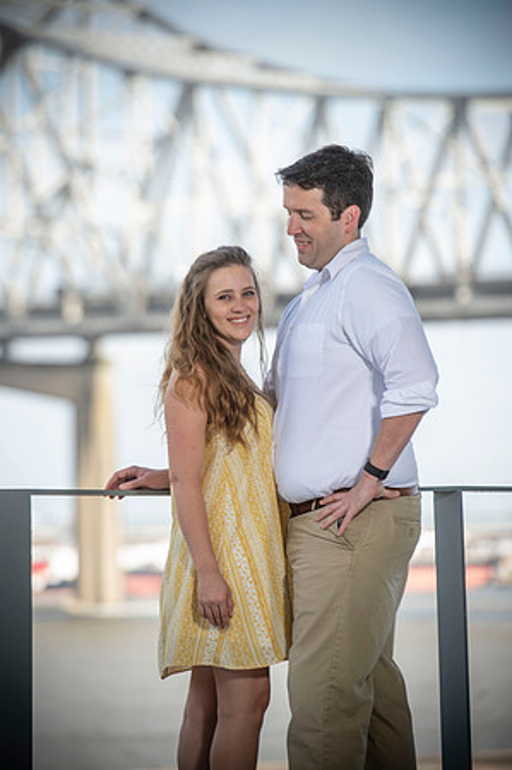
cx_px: 256
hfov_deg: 7.4
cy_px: 385
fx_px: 3956
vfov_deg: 11.1
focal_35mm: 185
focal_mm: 185
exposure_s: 1/200
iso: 50
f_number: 4.5
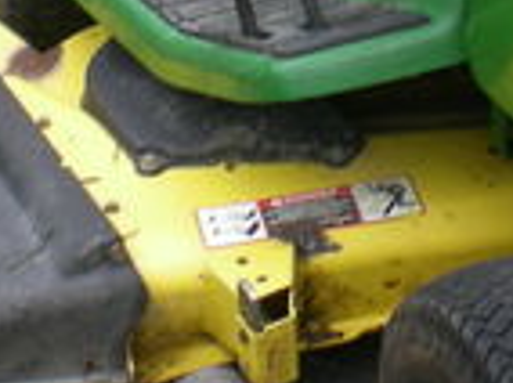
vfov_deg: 10.0
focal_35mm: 146
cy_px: -29
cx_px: 430
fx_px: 2160
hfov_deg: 13.5
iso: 50
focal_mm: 6.3
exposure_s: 1/150
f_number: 4.6
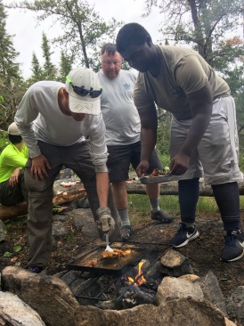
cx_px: 122
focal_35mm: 29
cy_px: 163
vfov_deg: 61.7
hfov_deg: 48.2
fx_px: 273
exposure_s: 1/147
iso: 25
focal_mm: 4.15
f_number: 2.2
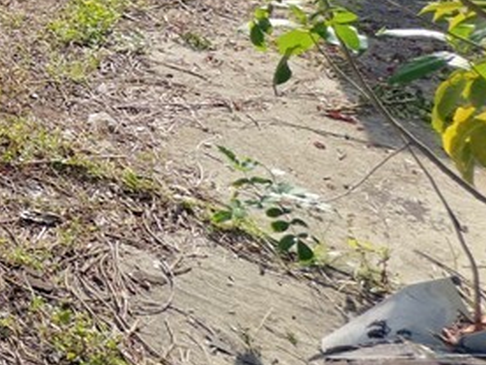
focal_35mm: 52
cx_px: -329
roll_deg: +2.1
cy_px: -79
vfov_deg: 25.1
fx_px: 730
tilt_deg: -11.5
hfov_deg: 23.9
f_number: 2.2
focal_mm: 2.22
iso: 40
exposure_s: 1/290
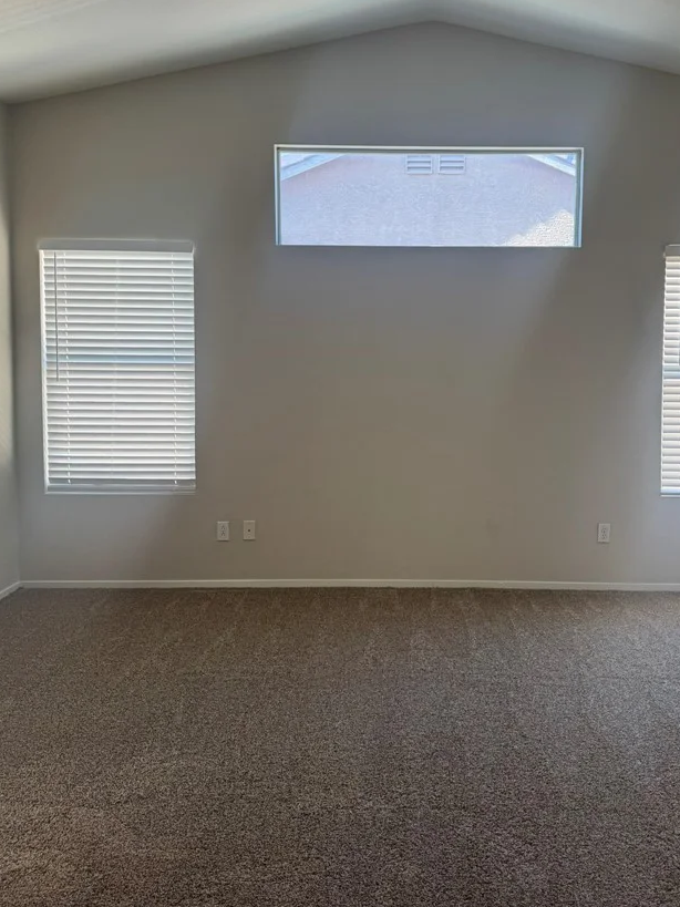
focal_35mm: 30
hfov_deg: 46.6
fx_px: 786
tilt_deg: -2.9
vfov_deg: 59.8
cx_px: 393
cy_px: 396
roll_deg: -0.8
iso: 125
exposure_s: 1/120
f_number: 1.78
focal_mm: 6.76
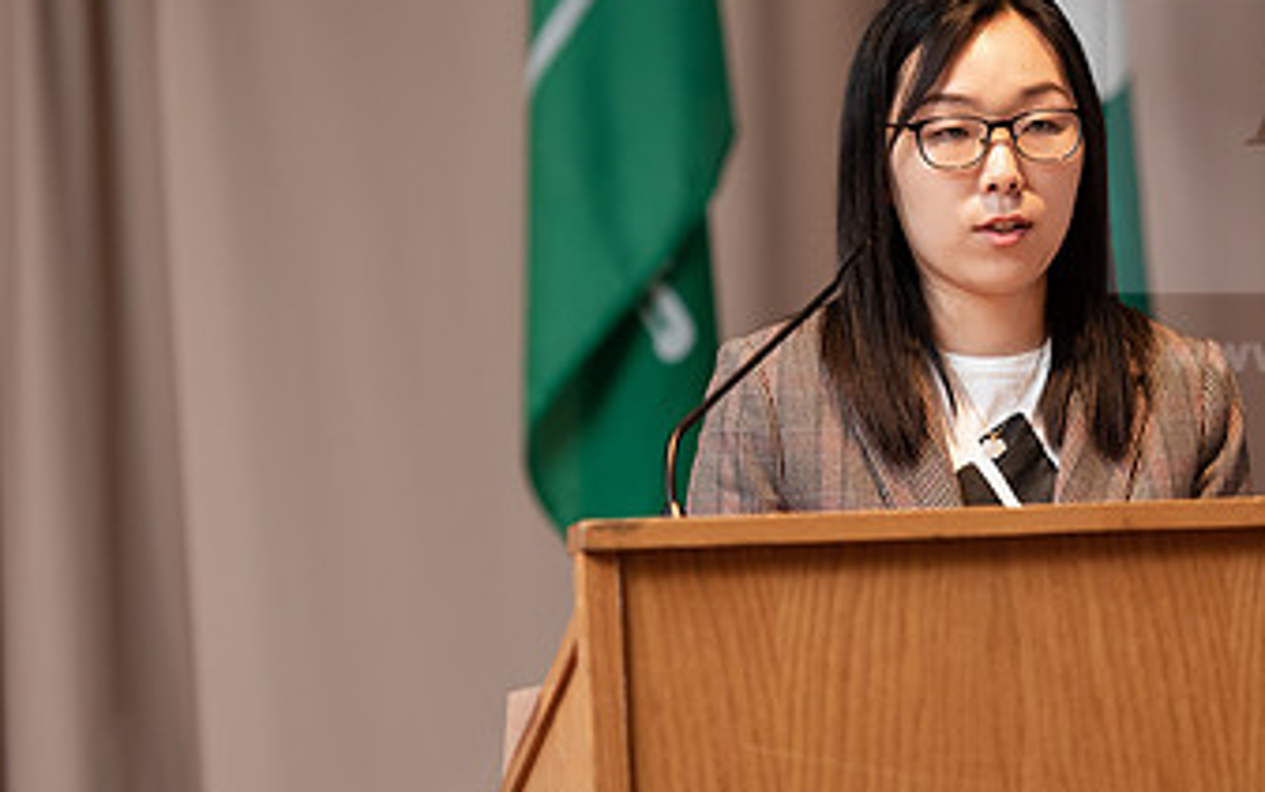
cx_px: 995
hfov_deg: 8.0
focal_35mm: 263
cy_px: 434
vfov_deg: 5.0
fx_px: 9072
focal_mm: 150
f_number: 3.2
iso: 1600
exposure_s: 1/200
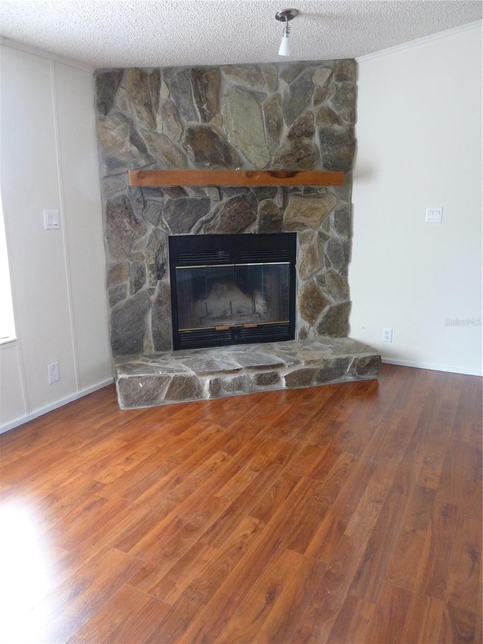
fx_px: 465
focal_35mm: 25
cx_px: 242
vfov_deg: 69.4
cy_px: 322
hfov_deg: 54.9
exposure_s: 1/25
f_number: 3.3
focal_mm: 4.1
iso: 400
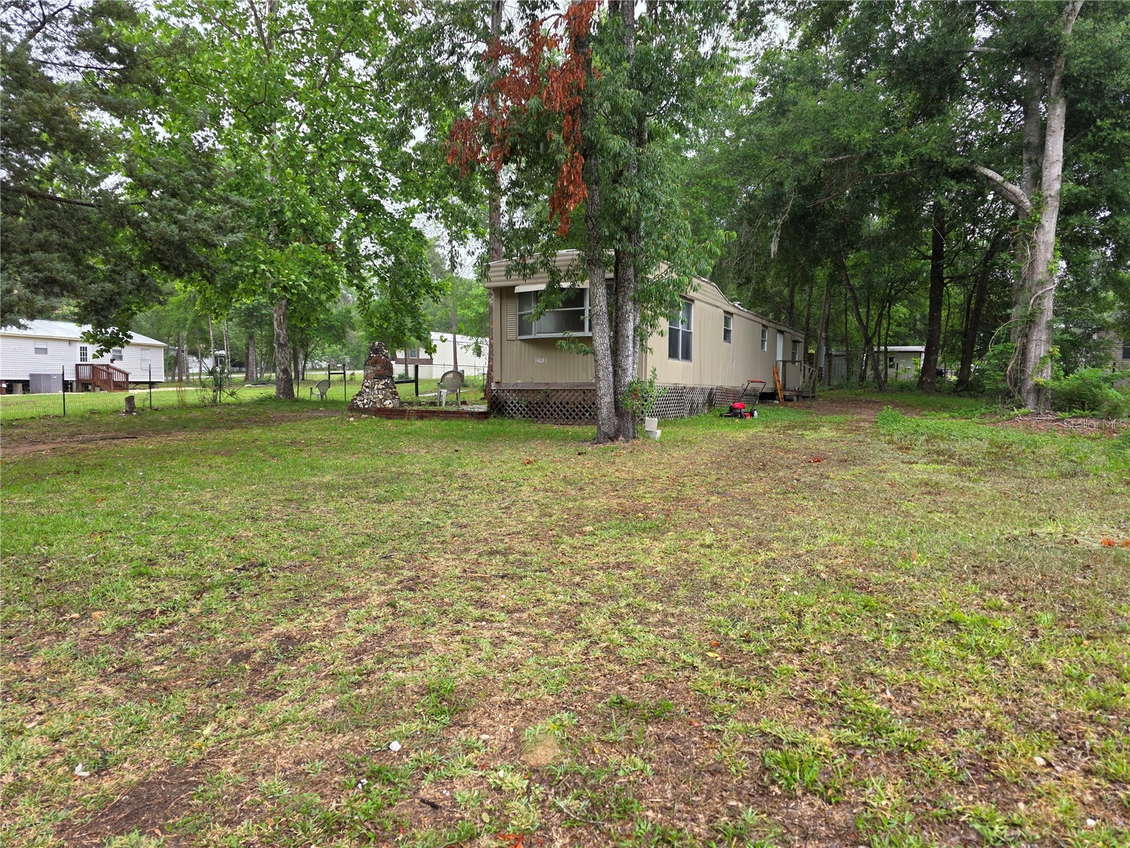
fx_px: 751
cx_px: 565
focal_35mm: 23
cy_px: 424
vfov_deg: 58.9
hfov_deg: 73.9
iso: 50
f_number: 1.7
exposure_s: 1/180
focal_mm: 6.3
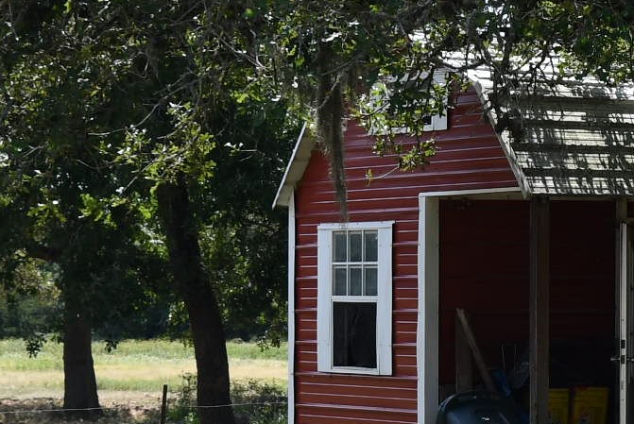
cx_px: 877
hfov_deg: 9.9
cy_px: 286
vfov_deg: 6.8
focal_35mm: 203
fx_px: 3579
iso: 110
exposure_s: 1/250
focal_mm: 32
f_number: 8
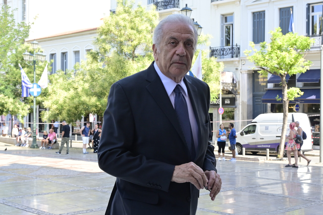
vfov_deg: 23.8
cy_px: 108
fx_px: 511
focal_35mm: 57
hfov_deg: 35.1
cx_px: 162
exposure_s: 1/200
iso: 500
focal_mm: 38
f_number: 9
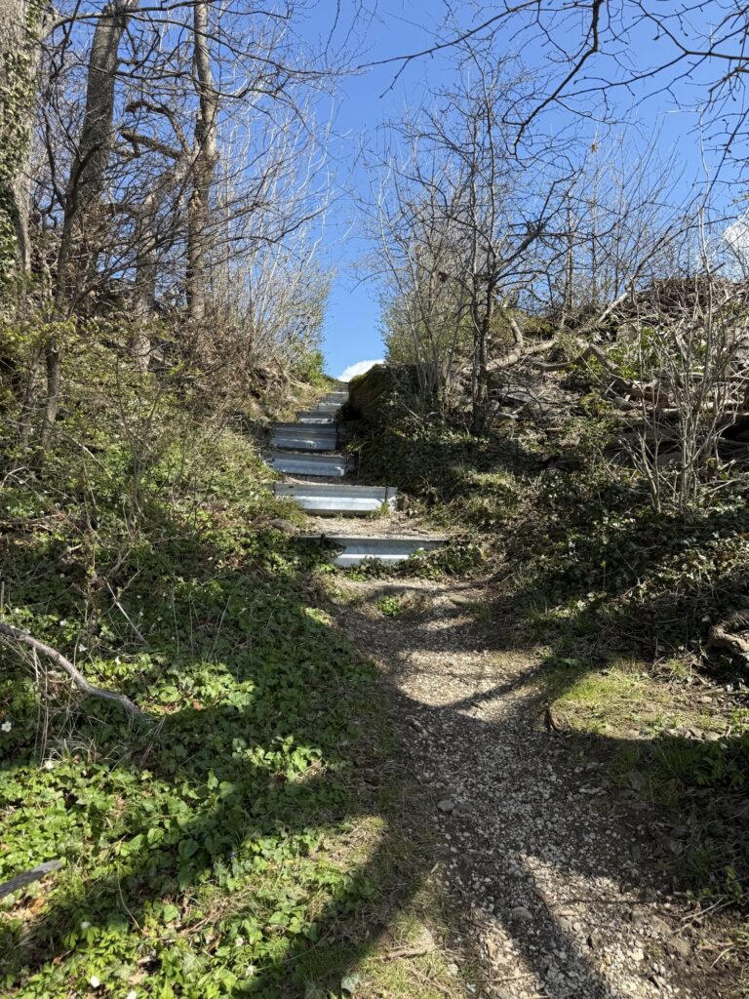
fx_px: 692
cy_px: 500
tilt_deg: +4.4
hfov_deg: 56.8
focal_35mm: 24
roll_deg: -1.3
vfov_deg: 71.6
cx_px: 374
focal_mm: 6.76
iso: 80
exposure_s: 1/1553
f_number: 1.78
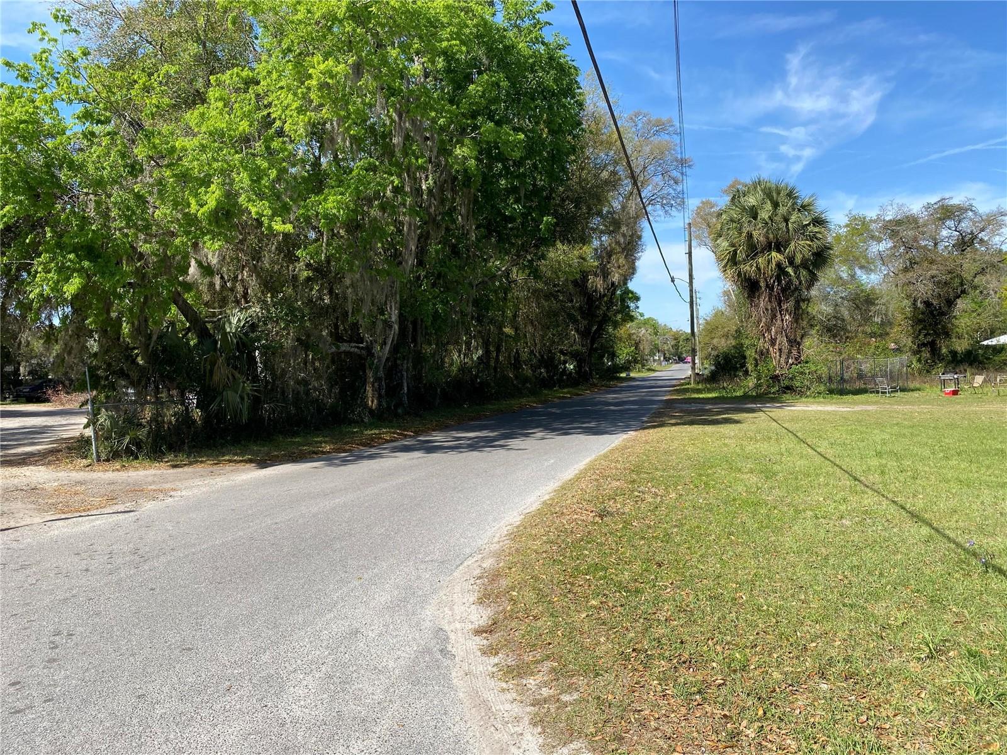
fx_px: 756
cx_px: 504
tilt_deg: -2.9
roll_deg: +2.0
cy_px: 378
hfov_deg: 67.3
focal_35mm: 26
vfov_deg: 53.1
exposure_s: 1/1377
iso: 32
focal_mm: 4.25
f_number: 1.8
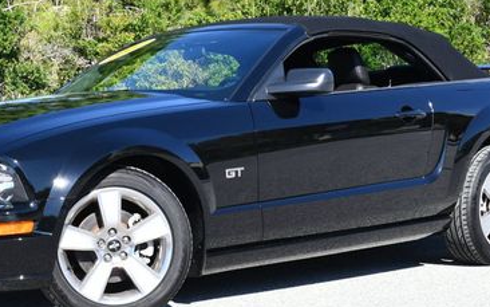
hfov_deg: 20.8
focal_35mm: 100
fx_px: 1336
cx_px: 199
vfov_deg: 13.1
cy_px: 127
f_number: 8
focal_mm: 28
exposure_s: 1/250
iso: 200
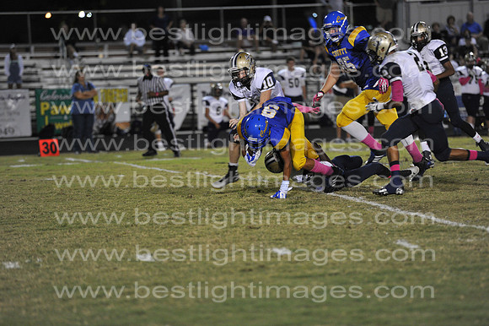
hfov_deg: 10.3
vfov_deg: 6.9
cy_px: 163
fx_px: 2715
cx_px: 244
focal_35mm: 200
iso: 3200
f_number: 3.2
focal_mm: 200
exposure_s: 1/400
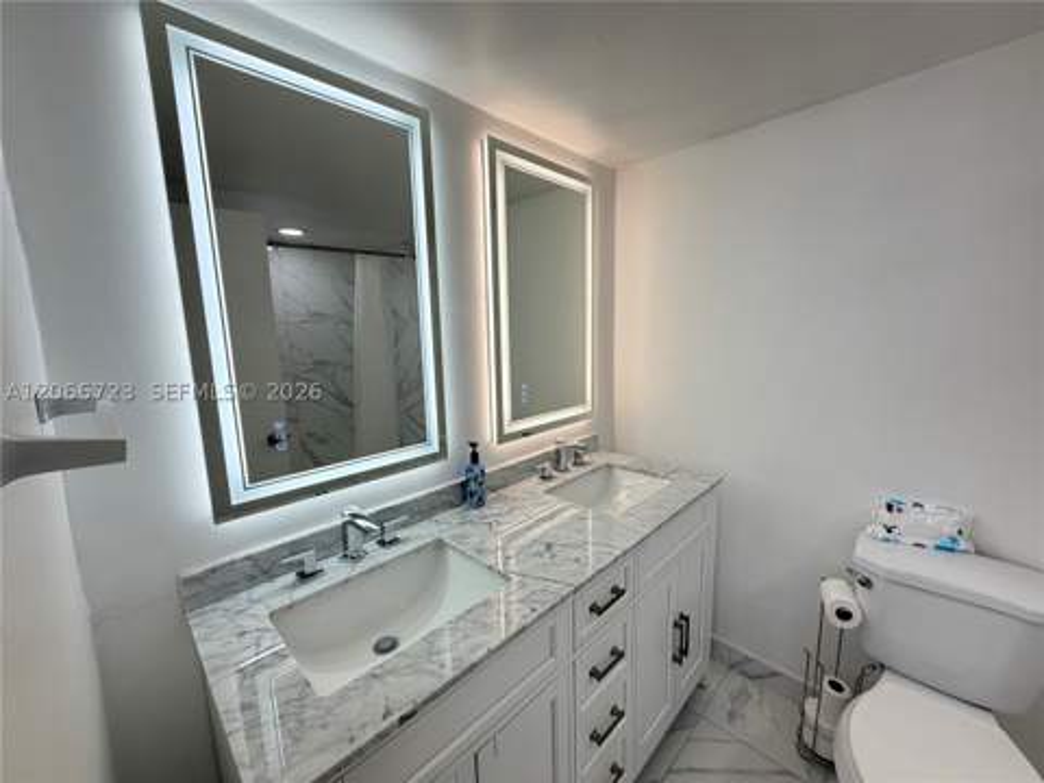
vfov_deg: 85.7
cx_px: 522
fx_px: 422
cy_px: 392
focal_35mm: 14
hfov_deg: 102.1
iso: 200
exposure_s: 1/121
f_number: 2.2
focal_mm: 2.22
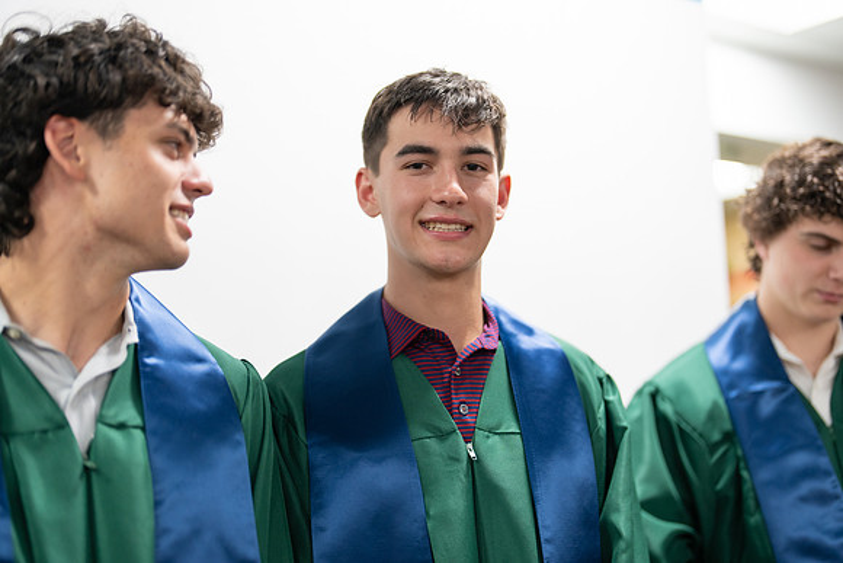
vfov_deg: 27.0
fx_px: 1171
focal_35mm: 50
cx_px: 422
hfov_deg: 39.6
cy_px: 282
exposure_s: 1/320
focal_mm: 50
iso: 500
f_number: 1.2
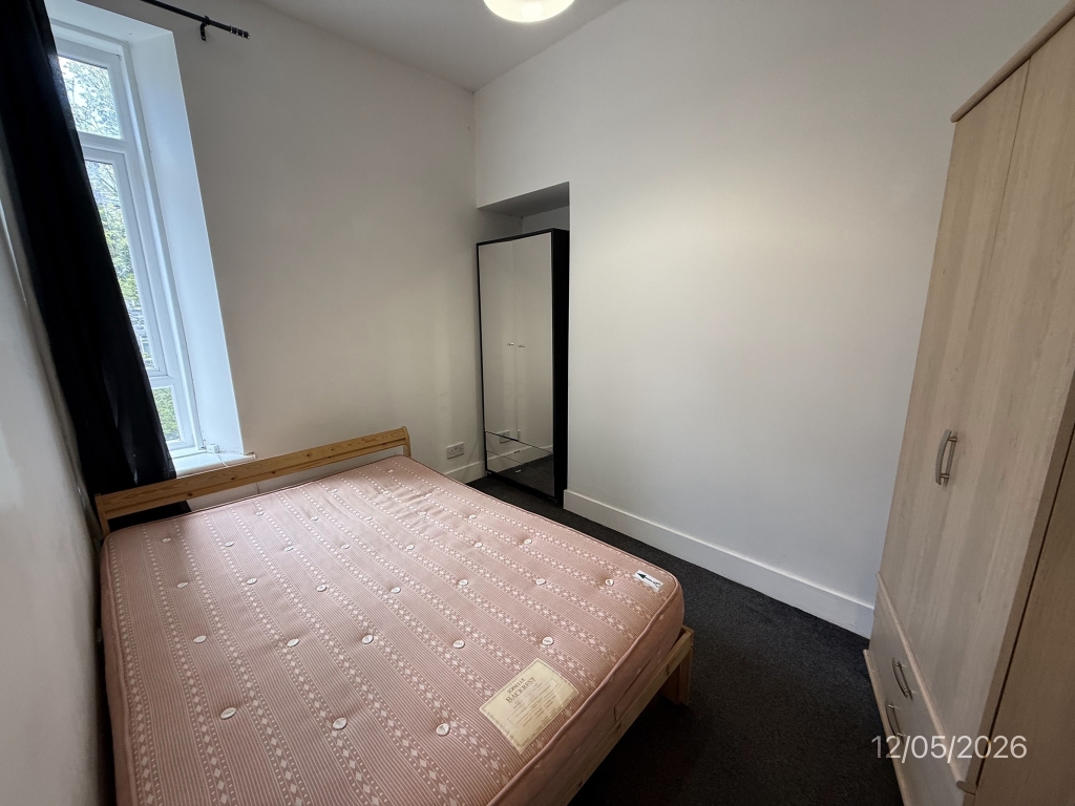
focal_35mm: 14
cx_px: 538
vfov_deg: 85.7
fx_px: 435
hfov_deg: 102.1
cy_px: 403
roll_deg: +0.6
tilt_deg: -12.5
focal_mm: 2.22
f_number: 2.2
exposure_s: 1/99
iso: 200
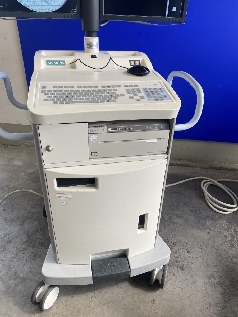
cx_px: 119
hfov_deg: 53.1
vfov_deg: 67.3
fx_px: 238
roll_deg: -3.4
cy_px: 158
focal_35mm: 26
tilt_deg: -32.8
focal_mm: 4.25
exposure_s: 1/147
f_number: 1.8
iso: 32
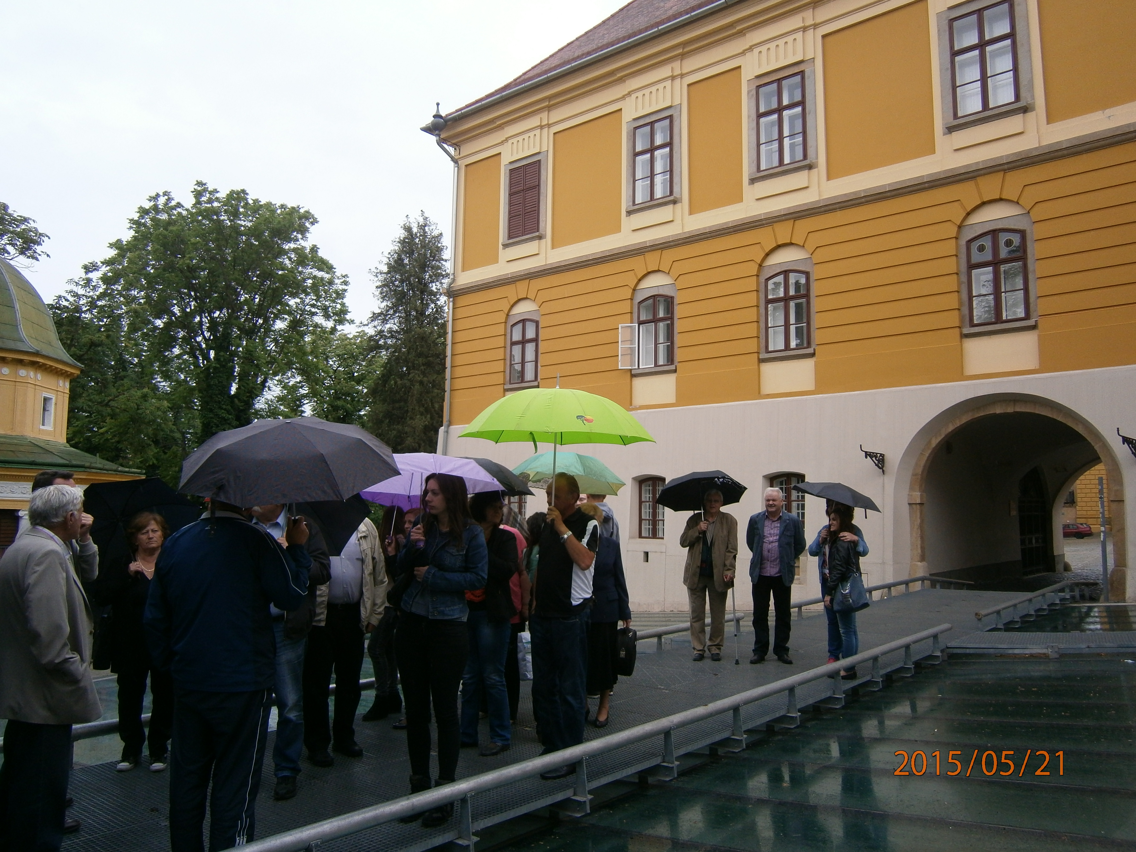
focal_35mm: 26
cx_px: 568
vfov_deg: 53.1
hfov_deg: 67.3
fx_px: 853
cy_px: 426
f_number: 2.8
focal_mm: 4.7
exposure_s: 1/400
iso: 80
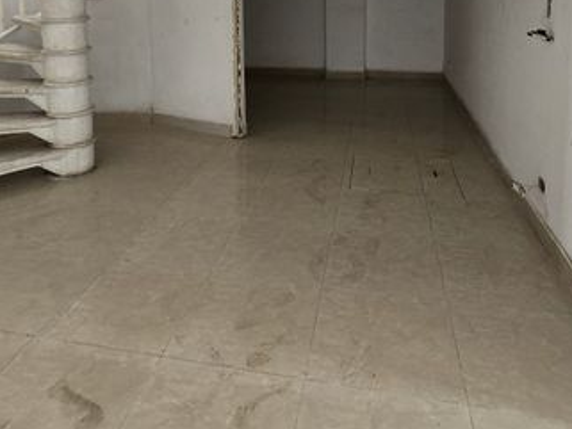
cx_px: 279
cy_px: 21
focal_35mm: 27
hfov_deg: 65.3
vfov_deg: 45.2
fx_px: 446
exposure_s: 1/60
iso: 500
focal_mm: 2.2
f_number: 2.2
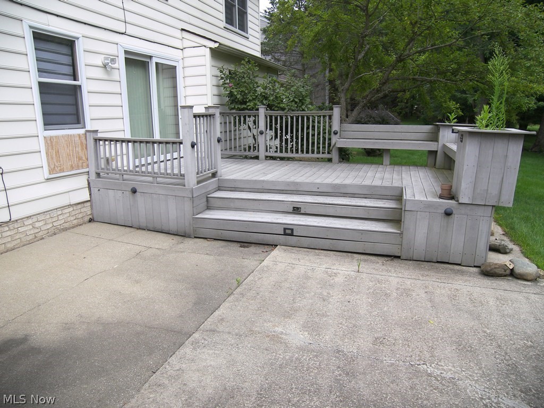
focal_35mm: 24
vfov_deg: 56.8
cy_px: 204
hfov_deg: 71.6
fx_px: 377
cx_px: 272
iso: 50
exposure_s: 1/400
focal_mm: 5
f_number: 2.8
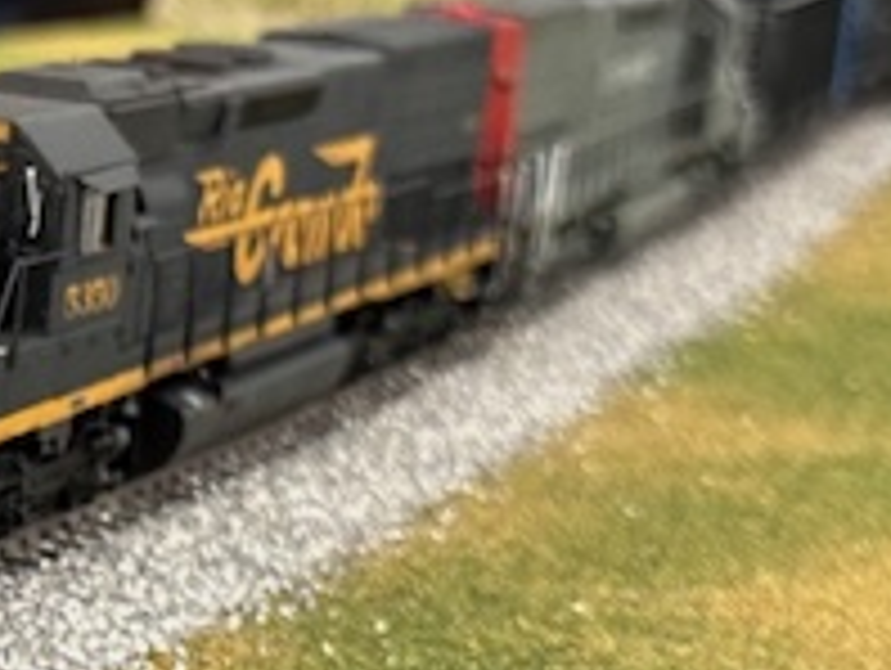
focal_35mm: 124
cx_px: -248
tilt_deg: -13.4
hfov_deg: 15.2
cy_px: 504
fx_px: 3196
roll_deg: -2.6
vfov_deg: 11.9
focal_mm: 6.86
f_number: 1.78
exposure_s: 1/60
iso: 160
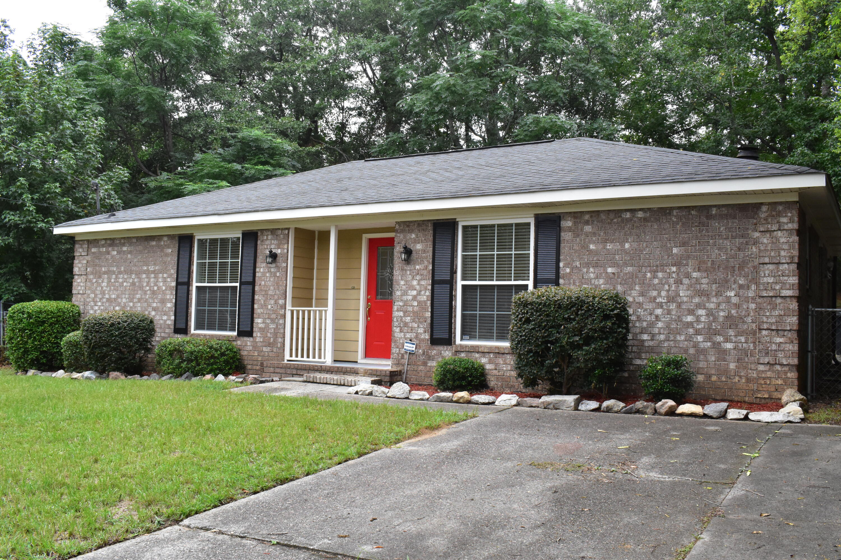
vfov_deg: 40.0
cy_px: 280
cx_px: 420
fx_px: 771
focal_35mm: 33
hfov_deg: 57.2
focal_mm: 22
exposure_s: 1/50
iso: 1600
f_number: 16
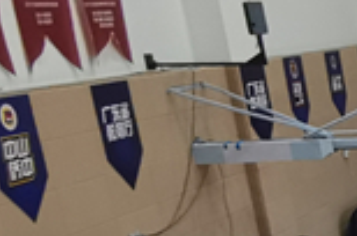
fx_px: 1098
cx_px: 1055
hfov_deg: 11.4
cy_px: 266
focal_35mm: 111
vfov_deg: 12.1
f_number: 2.2
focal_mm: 2.35
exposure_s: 1/100
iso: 160
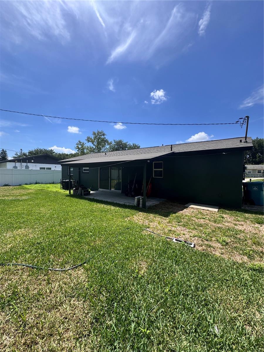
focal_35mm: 14
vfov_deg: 102.1
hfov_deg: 85.7
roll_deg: -0.6
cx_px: 132
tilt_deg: -1.8
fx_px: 142
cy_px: 176
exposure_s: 1/1567
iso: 40
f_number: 2.2
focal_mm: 2.22
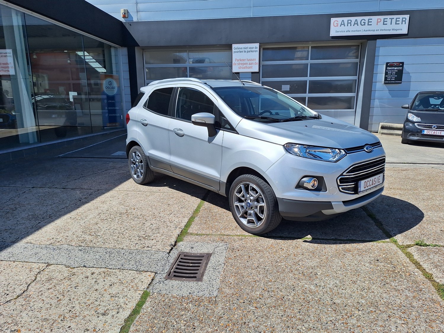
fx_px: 295
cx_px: 222
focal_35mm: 23
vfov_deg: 58.9
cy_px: 166
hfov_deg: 73.9
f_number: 1.8
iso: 40
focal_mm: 5.54
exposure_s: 1/4566
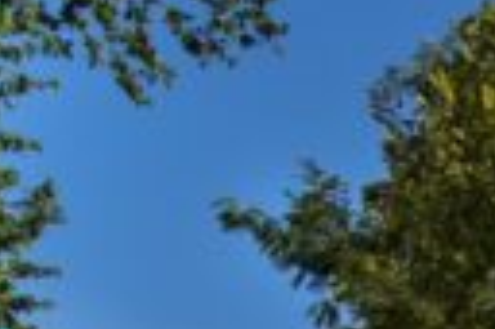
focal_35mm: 90
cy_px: 724
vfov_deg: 12.6
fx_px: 1236
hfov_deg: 16.4
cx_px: 1033
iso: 100
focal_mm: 10
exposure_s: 1/100
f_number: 8
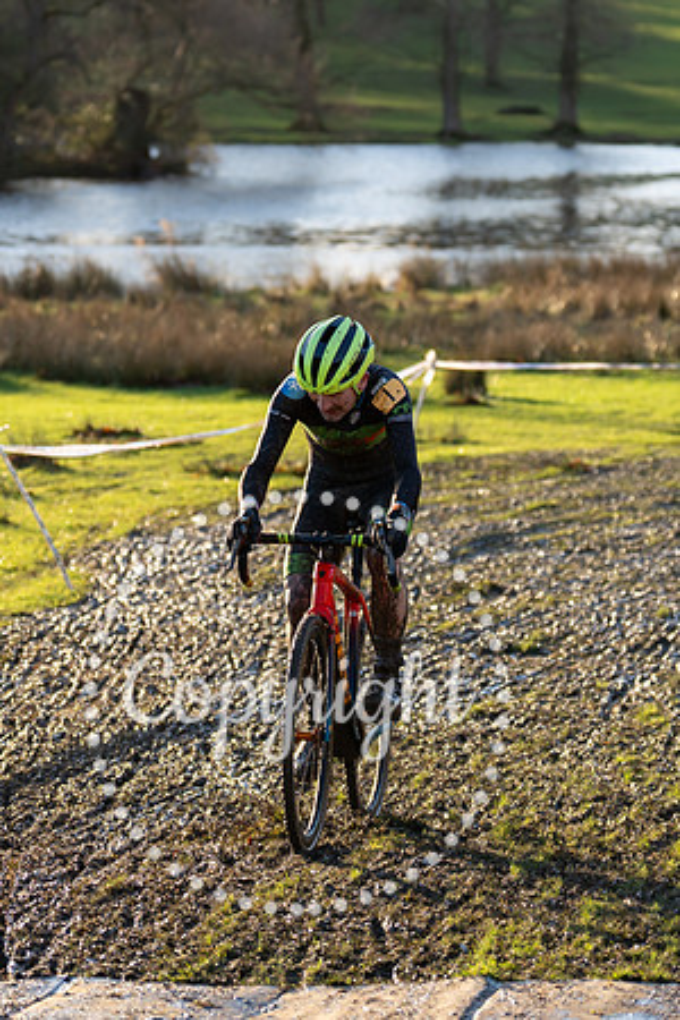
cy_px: 368
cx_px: 303
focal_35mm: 161
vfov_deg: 12.8
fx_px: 4559
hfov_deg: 8.5
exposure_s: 1/1000
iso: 250
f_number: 2.8
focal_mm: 82
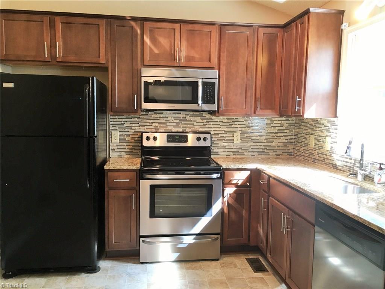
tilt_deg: -5.8
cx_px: 192
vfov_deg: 48.2
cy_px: 144
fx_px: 323
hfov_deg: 61.7
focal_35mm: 29
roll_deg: -1.6
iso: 100
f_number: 2.2
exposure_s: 1/30
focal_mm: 4.15
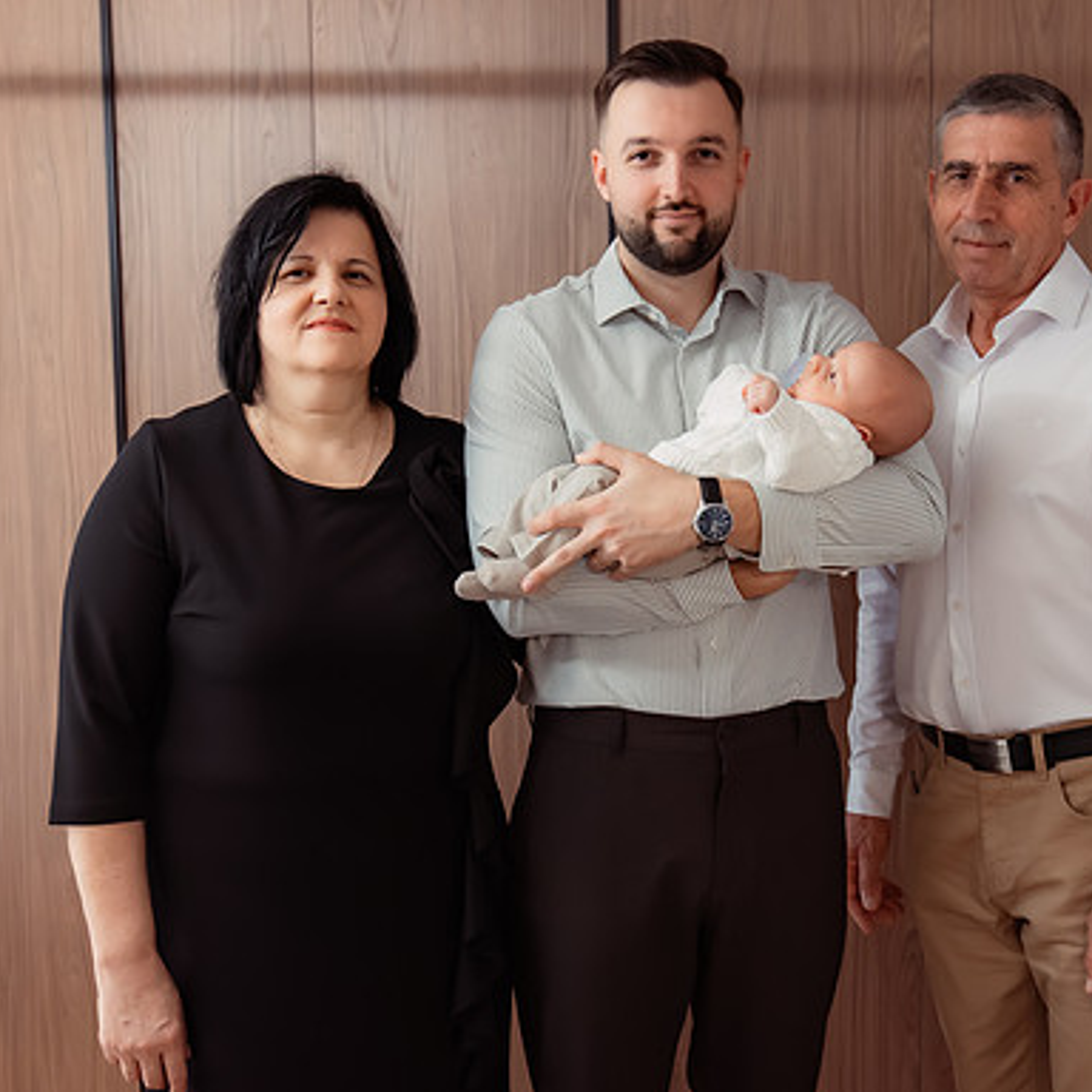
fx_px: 1356
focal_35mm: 38
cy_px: 530
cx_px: 631
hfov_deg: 43.7
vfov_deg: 43.9
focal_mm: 26
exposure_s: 1/200
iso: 1600
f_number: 3.2
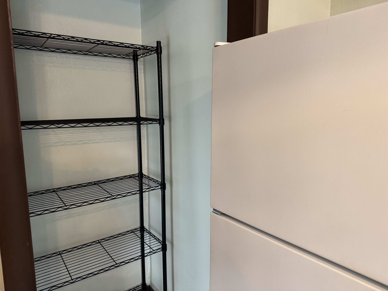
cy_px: 146
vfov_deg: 56.8
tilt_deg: -9.4
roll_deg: -0.2
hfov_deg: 71.6
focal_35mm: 24
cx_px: 194
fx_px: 269
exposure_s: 1/60
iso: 500
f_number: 1.78
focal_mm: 6.76
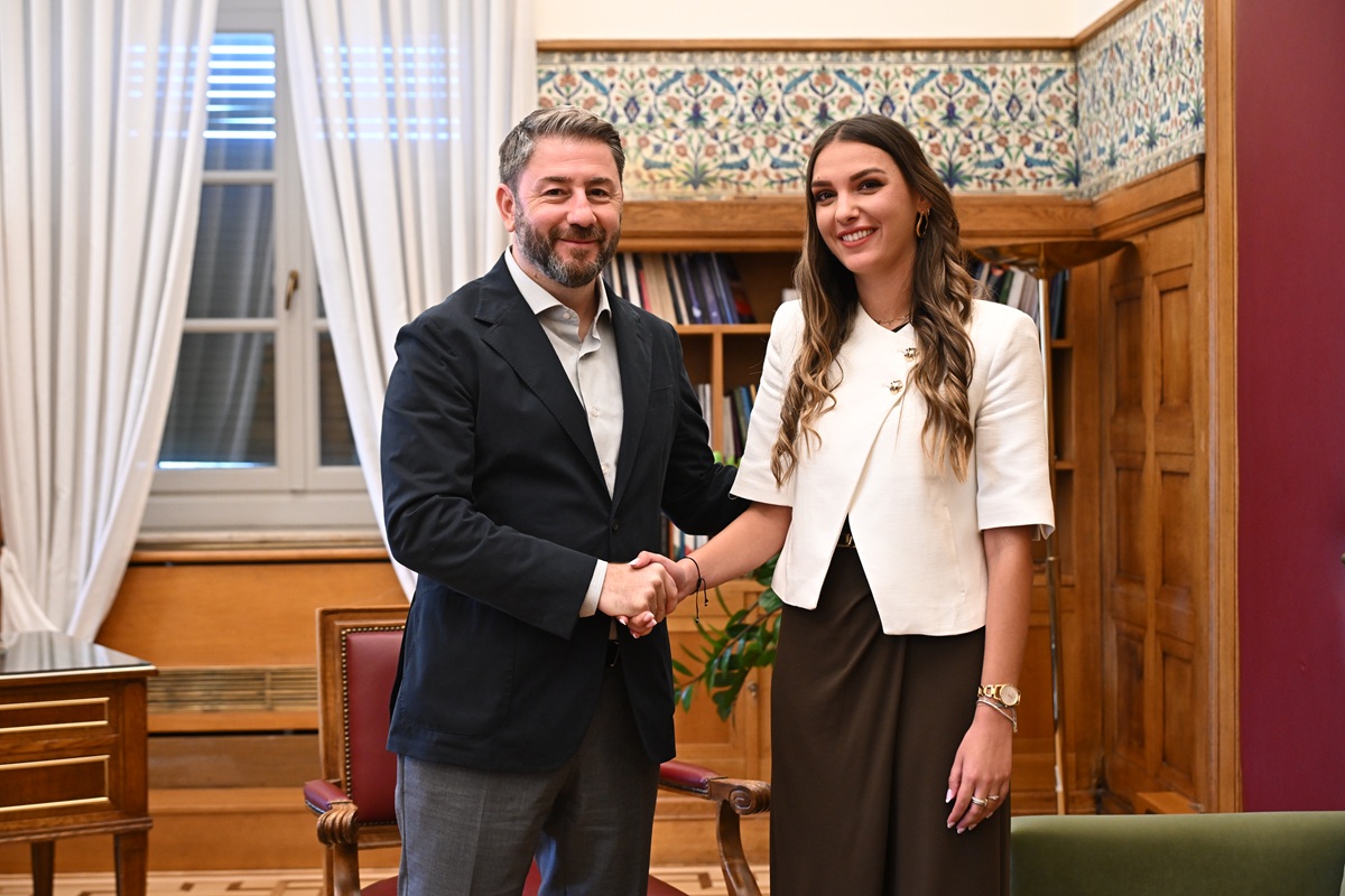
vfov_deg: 26.5
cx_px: 672
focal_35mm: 51
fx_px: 1905
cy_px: 448
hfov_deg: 38.9
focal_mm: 51
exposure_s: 1/200
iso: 2000
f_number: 4
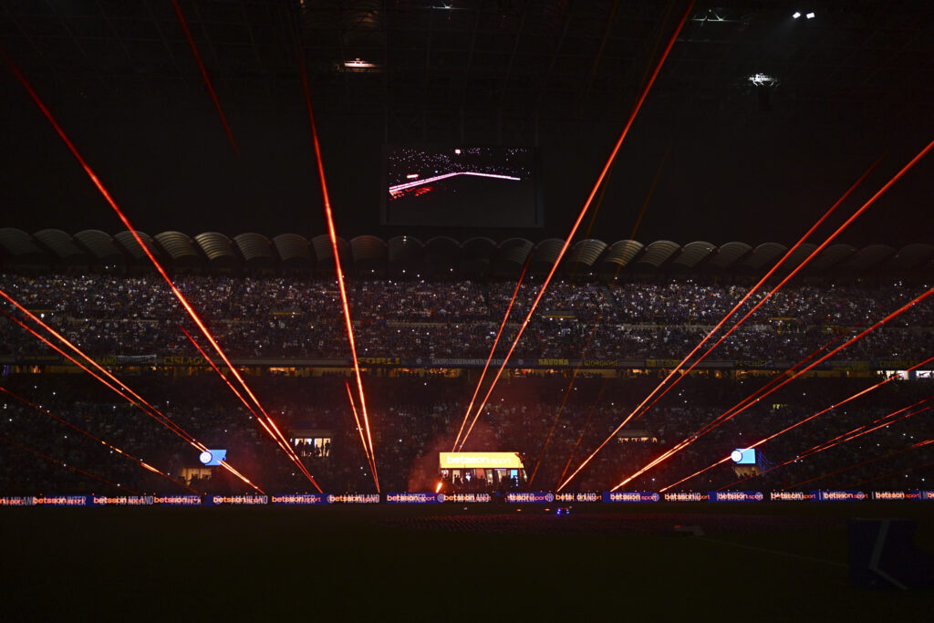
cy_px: 312
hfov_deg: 54.4
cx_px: 467
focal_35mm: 35
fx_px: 908
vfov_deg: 37.9
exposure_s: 1/500
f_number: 1.8
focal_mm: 35
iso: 4000
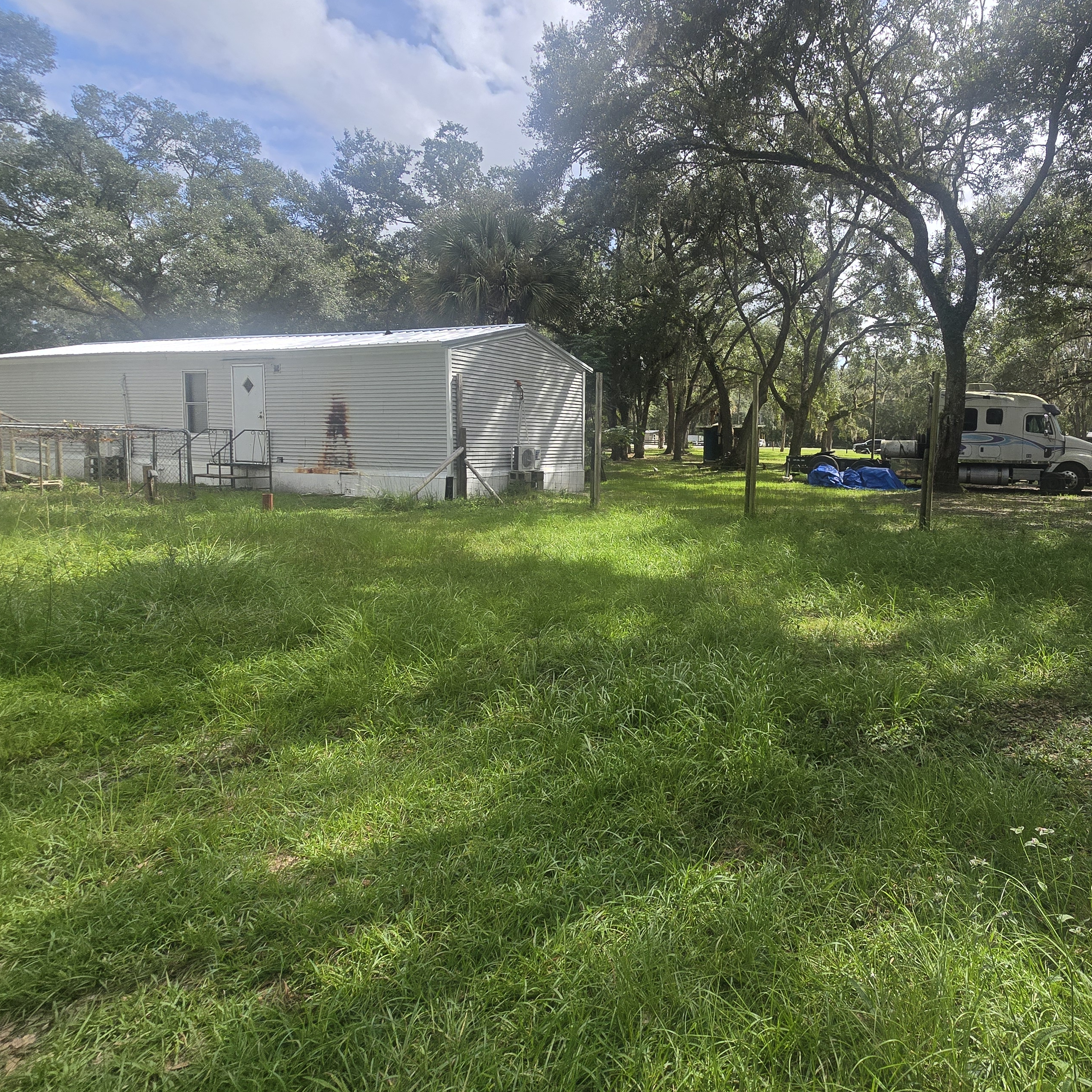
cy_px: 493
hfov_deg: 77.3
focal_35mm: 18
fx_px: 642
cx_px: 755
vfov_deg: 80.5
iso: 50
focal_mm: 2.2
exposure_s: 1/1623
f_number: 2.2
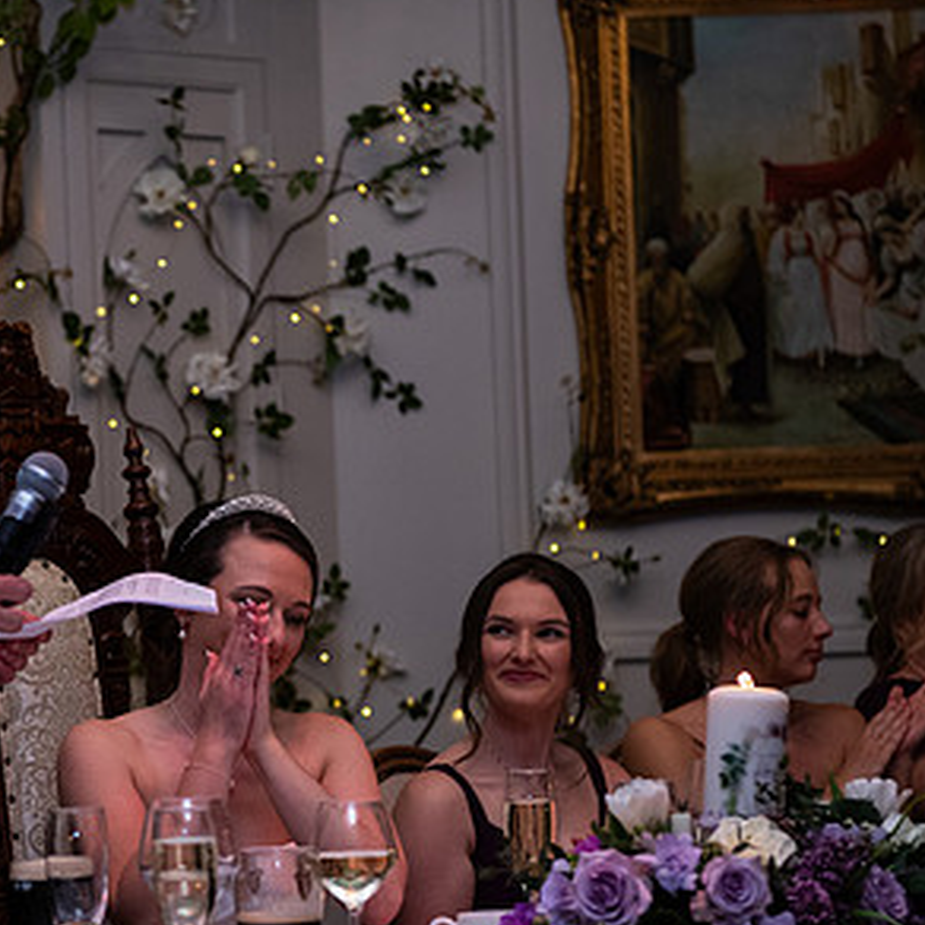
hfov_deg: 14.6
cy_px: 540
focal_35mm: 118
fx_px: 3567
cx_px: 79
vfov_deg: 14.8
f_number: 3.5
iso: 1000
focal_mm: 70
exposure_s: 1/160
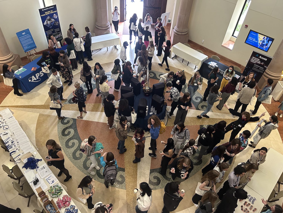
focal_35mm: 26
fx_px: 213
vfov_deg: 53.1
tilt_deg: -45.5
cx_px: 142
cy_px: 106
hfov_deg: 67.3
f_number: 1.5
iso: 320
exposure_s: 1/60
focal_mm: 5.7
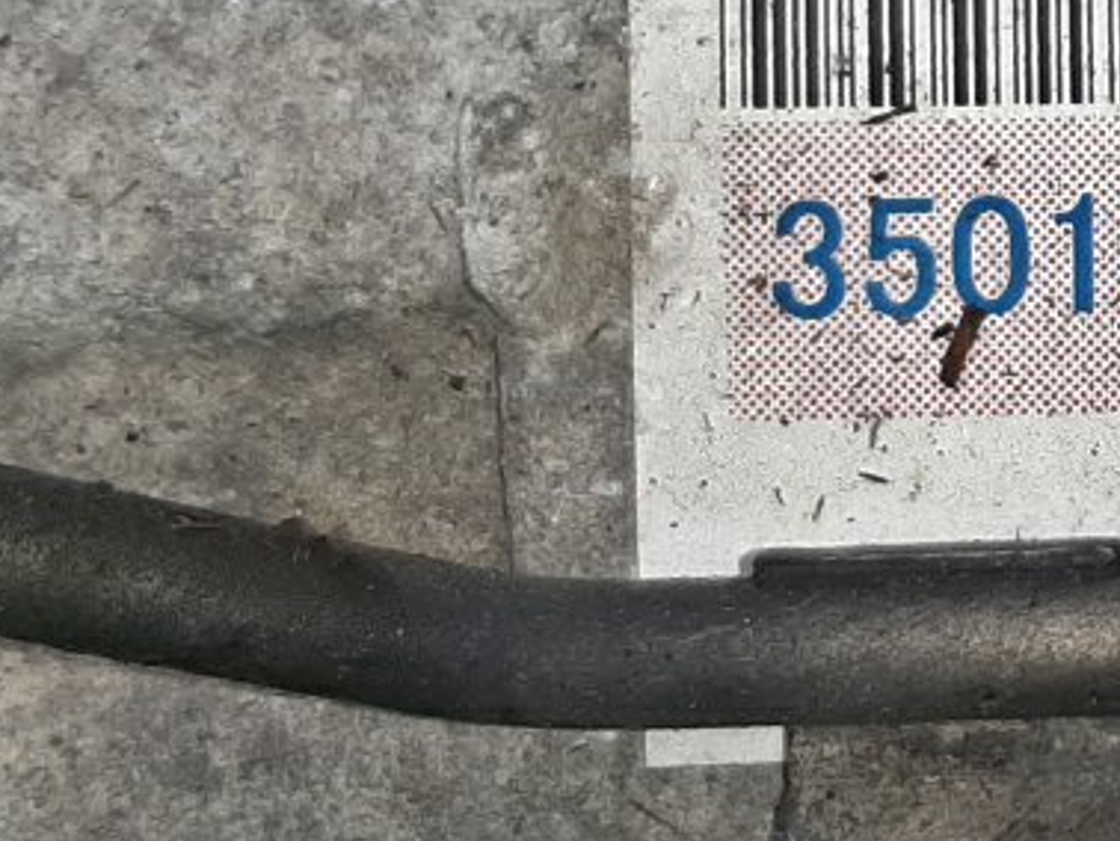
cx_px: 1310
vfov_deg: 14.8
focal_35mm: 99
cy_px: 127
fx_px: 3205
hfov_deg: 18.8
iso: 71
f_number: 1.7
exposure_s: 1/100
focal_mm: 3.93
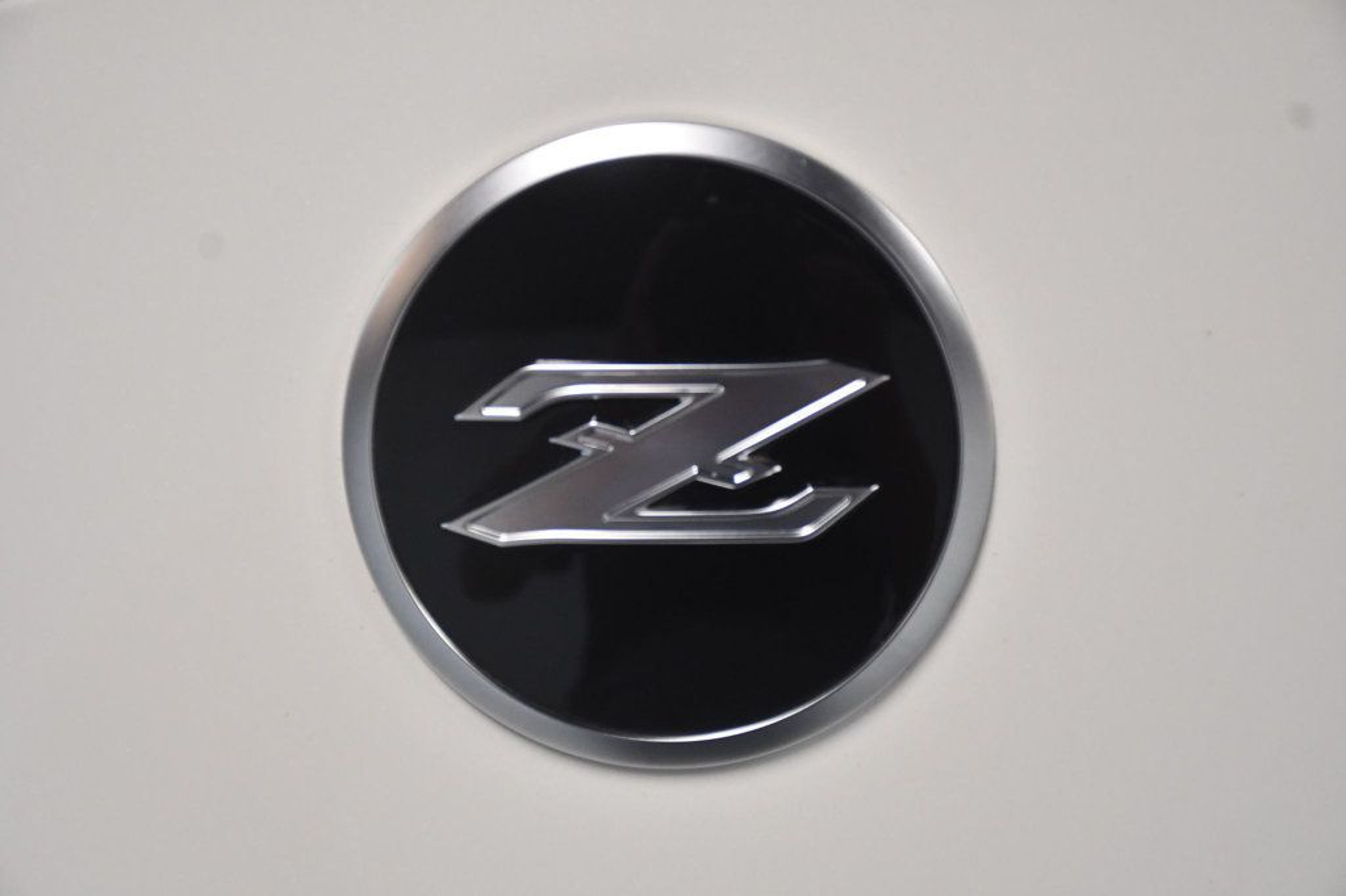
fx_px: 3476
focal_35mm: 93
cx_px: 673
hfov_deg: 21.9
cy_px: 448
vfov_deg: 14.7
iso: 1800
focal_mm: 62
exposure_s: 1/125
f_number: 5
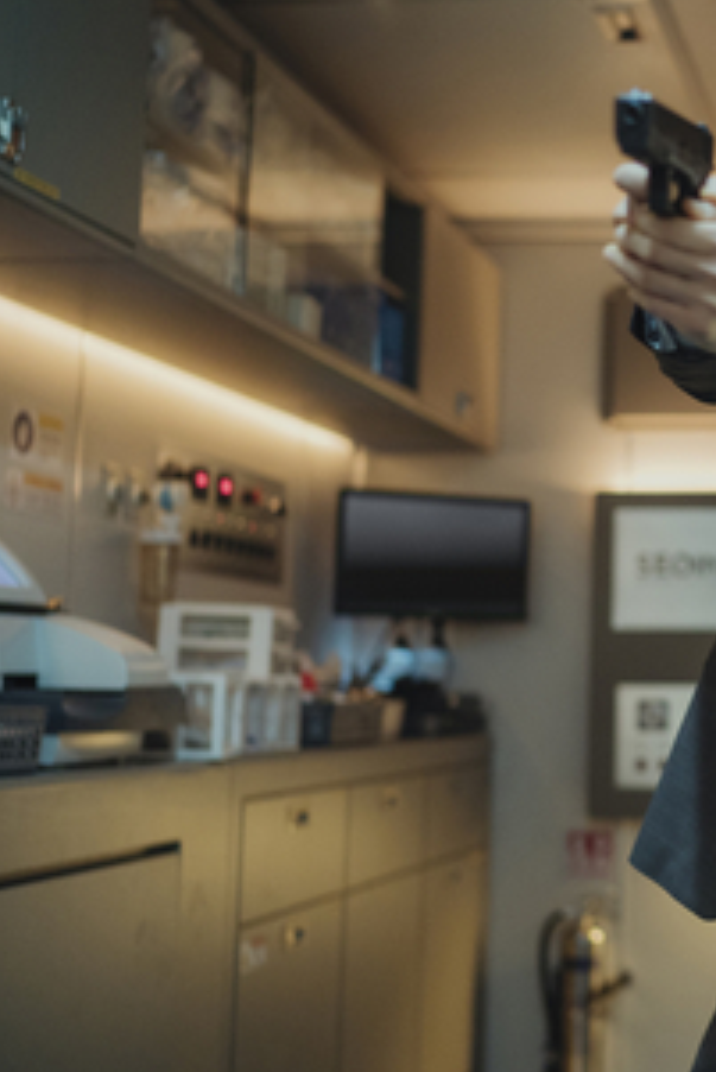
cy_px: 472
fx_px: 1937
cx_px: 869
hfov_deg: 19.6
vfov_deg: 30.9
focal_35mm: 65
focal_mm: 35
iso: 1600
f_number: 1.6
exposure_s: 1/320
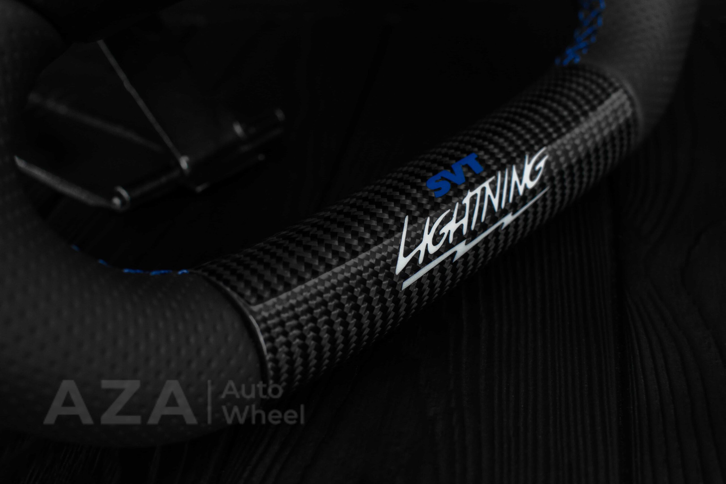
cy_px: 242
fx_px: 1059
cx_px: 363
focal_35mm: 52
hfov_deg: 37.8
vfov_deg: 25.8
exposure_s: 1/125
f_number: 6.3
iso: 500
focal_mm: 35
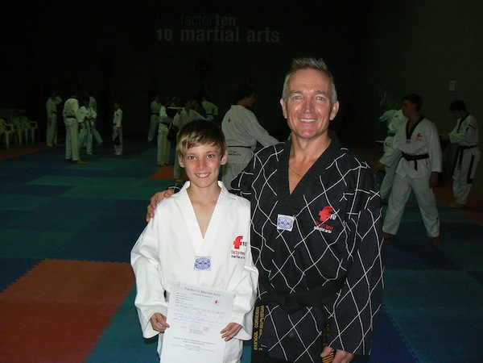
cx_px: 242
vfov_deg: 39.7
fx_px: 502
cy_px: 182
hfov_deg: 51.4
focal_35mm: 36
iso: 200
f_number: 2.8
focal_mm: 6
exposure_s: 1/40
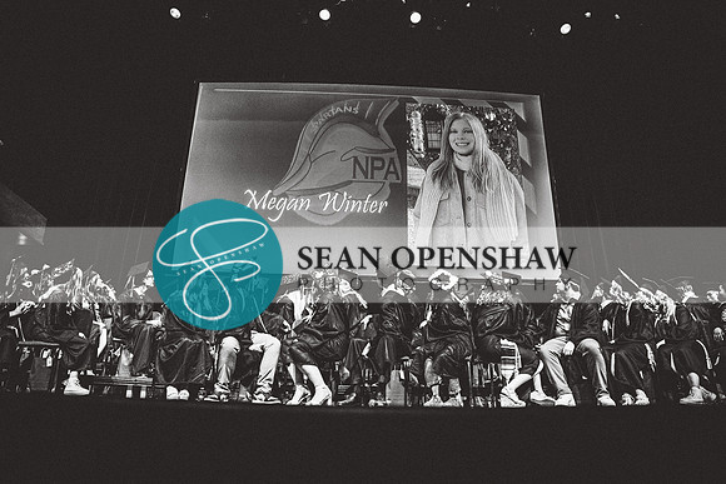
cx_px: 363
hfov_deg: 73.7
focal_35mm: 24
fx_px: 484
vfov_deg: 53.2
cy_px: 242
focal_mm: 24
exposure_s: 1/160
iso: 2500
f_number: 2.8
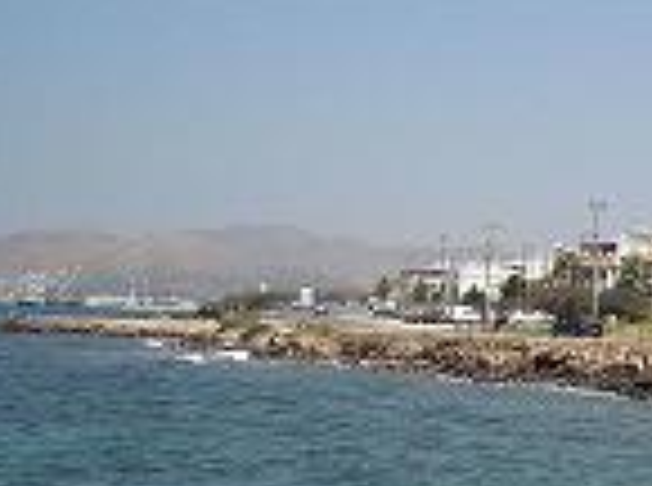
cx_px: 621
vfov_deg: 15.8
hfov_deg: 20.6
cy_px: 338
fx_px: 1747
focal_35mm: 93
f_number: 5.6
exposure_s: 1/369
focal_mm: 5.7
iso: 64
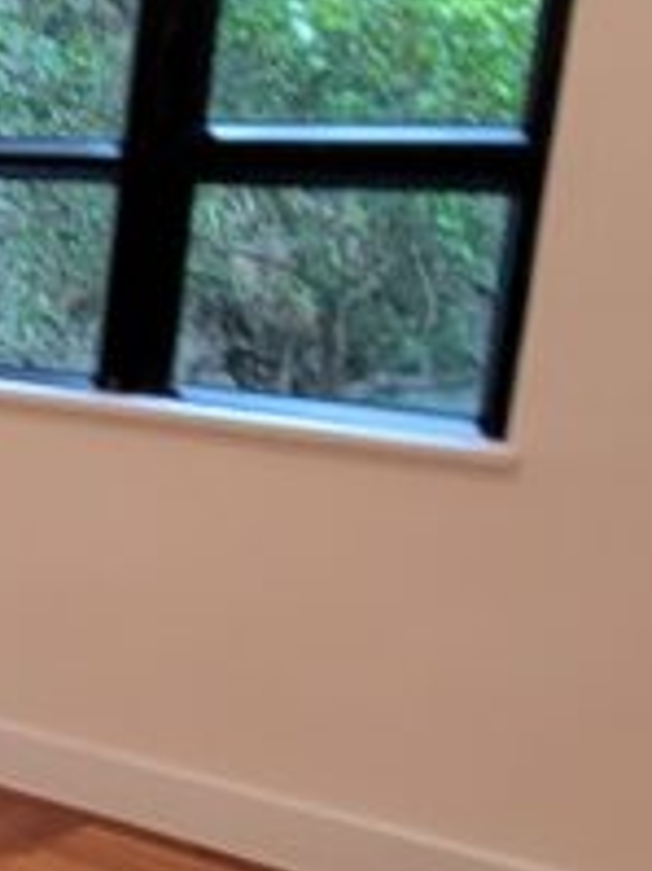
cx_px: -963
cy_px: 451
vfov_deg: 29.0
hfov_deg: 14.0
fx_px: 1684
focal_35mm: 67
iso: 160
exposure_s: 1/50
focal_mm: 2.2
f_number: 2.2
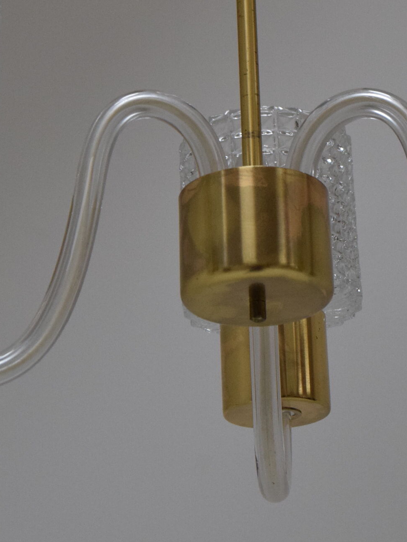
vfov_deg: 18.5
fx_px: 1662
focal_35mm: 106
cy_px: 159
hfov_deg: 14.0
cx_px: 245
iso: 1600
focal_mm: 32
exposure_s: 1/200
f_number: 7.1
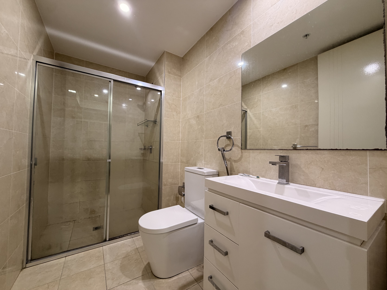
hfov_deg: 102.1
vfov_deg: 85.7
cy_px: 145
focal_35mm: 14
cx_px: 194
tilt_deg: +0.5
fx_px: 157
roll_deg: -1.4
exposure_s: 1/50
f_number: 2.2
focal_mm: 2.22
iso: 160
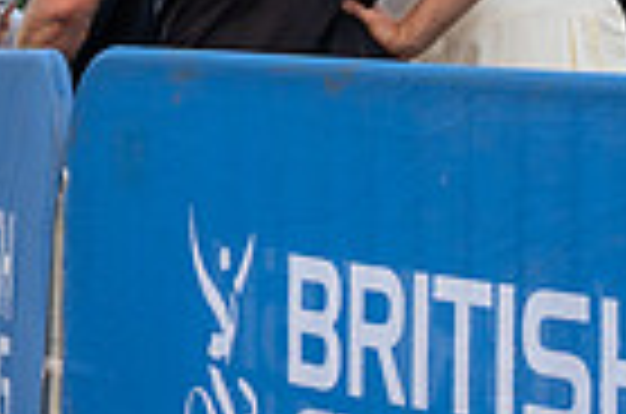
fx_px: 4650
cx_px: -394
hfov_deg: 7.5
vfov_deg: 5.1
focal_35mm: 268
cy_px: 49
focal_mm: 40
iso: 200
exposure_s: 1/800
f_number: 3.5
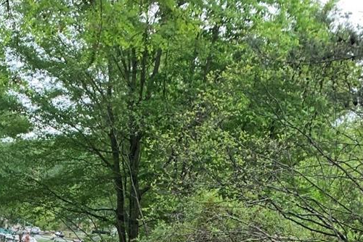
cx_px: 102
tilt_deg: -18.4
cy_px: 521
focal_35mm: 83
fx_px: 837
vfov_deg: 13.5
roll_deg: -5.9
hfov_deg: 24.3
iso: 80
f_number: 1.8
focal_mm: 4.25
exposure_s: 1/121
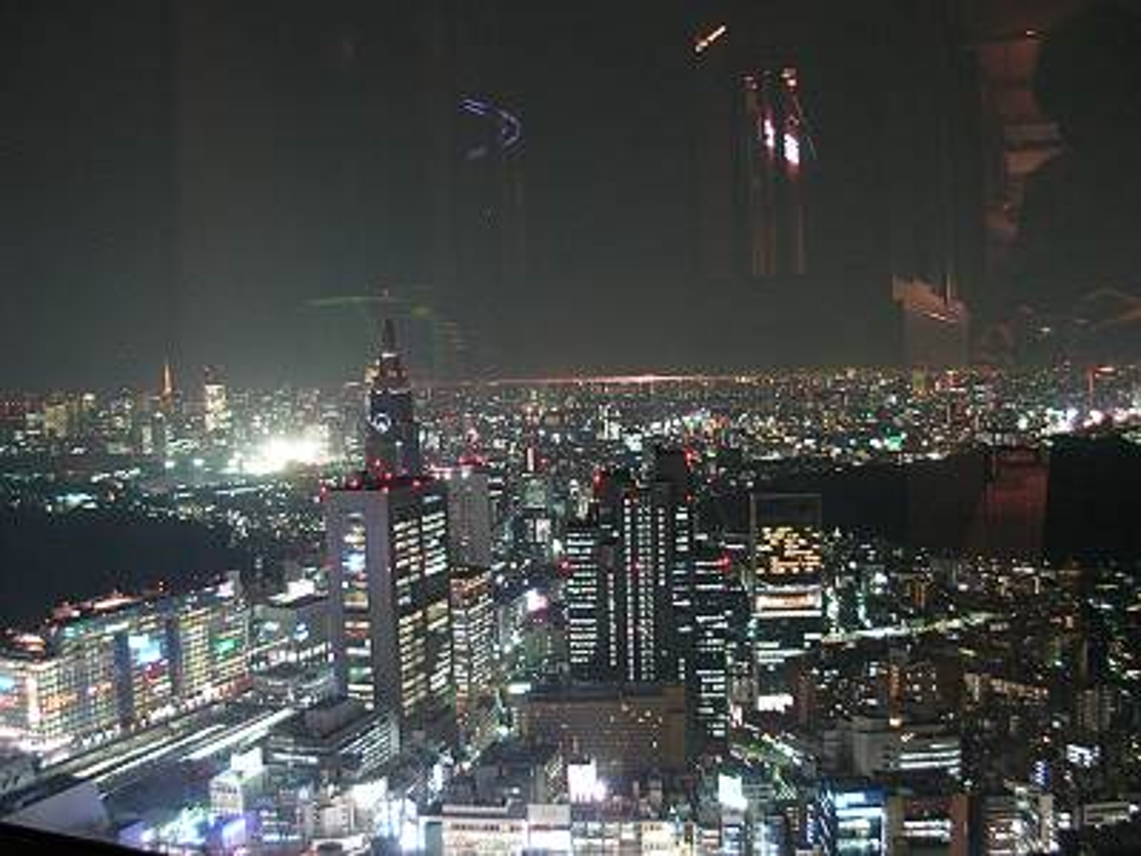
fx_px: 1253
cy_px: 428
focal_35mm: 38
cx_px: 570
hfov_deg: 49.0
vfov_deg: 37.7
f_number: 2.9
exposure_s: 1/1.4
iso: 205
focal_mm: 6.3
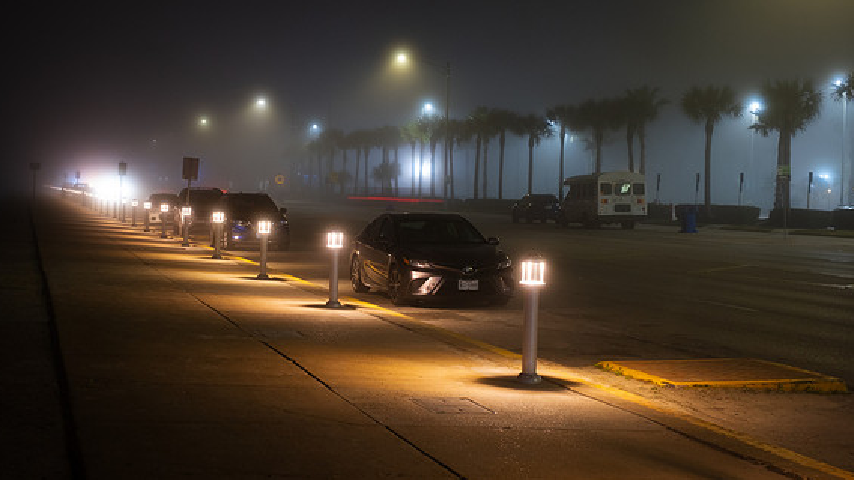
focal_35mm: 61
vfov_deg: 19.7
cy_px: 247
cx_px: 377
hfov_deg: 34.3
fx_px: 1381
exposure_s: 1.5
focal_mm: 34.3
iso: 640
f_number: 14
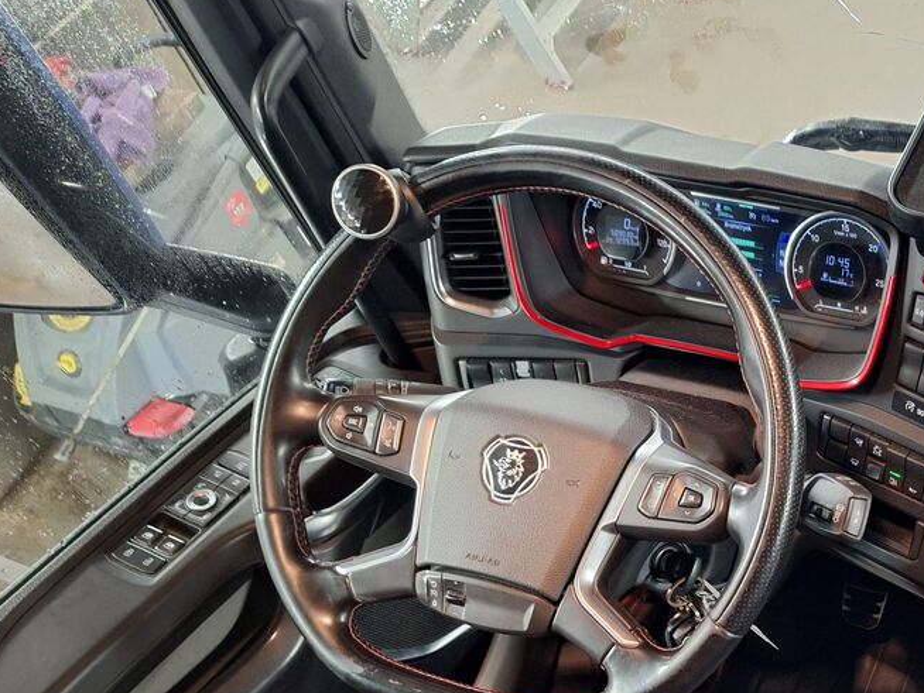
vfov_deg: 31.4
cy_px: 548
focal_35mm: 45
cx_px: 873
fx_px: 1202
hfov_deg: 38.4
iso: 400
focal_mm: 5.54
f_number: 1.8
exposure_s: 1/25
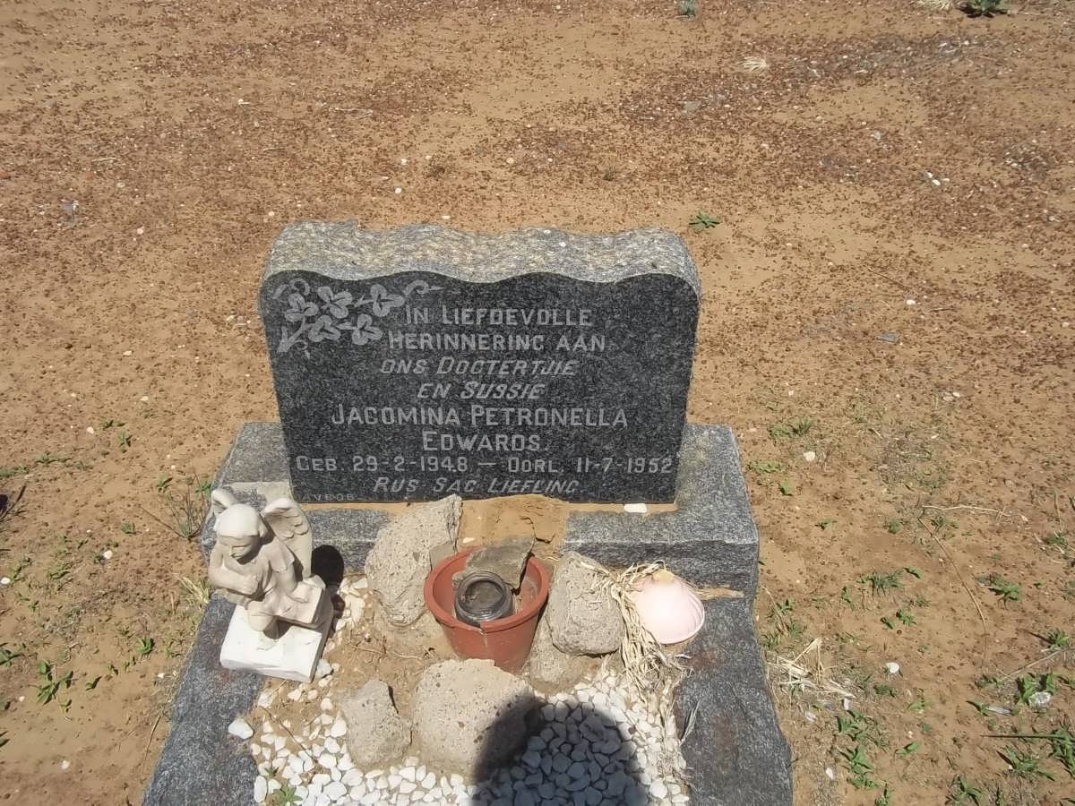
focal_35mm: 32
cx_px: 538
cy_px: 403
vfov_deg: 44.2
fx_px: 994
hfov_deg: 56.8
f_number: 5.5
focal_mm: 5.7
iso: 80
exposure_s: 1/800
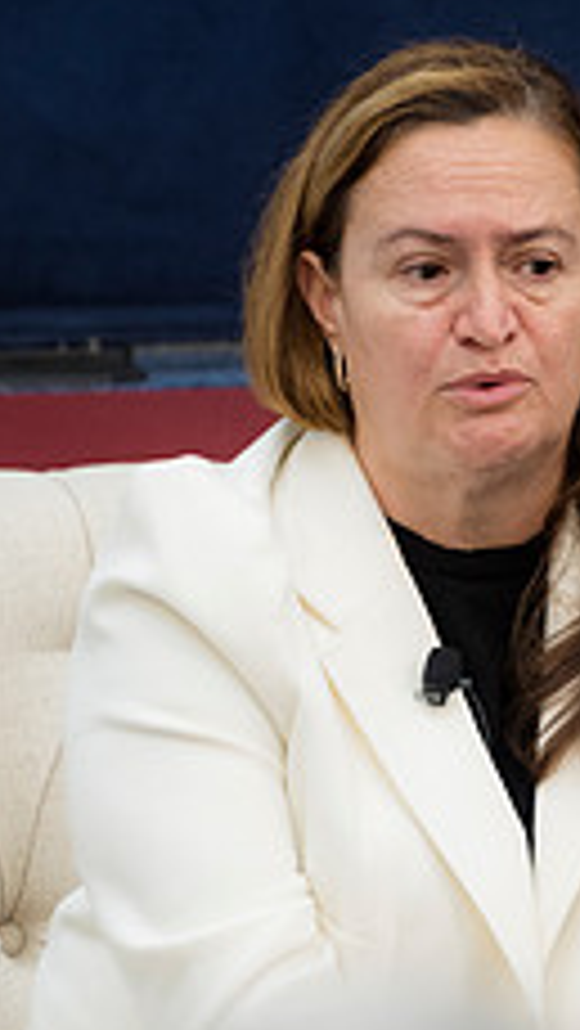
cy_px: 630
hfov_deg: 2.5
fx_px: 13464
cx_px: 441
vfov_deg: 4.4
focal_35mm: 493
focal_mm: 240
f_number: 5.3
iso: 1400
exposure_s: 1/400
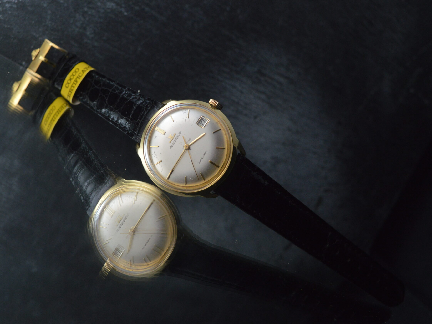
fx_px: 574
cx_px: 197
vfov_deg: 31.5
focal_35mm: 46
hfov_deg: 41.2
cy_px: 161
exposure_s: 1/160
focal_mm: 28
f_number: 6.3
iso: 800
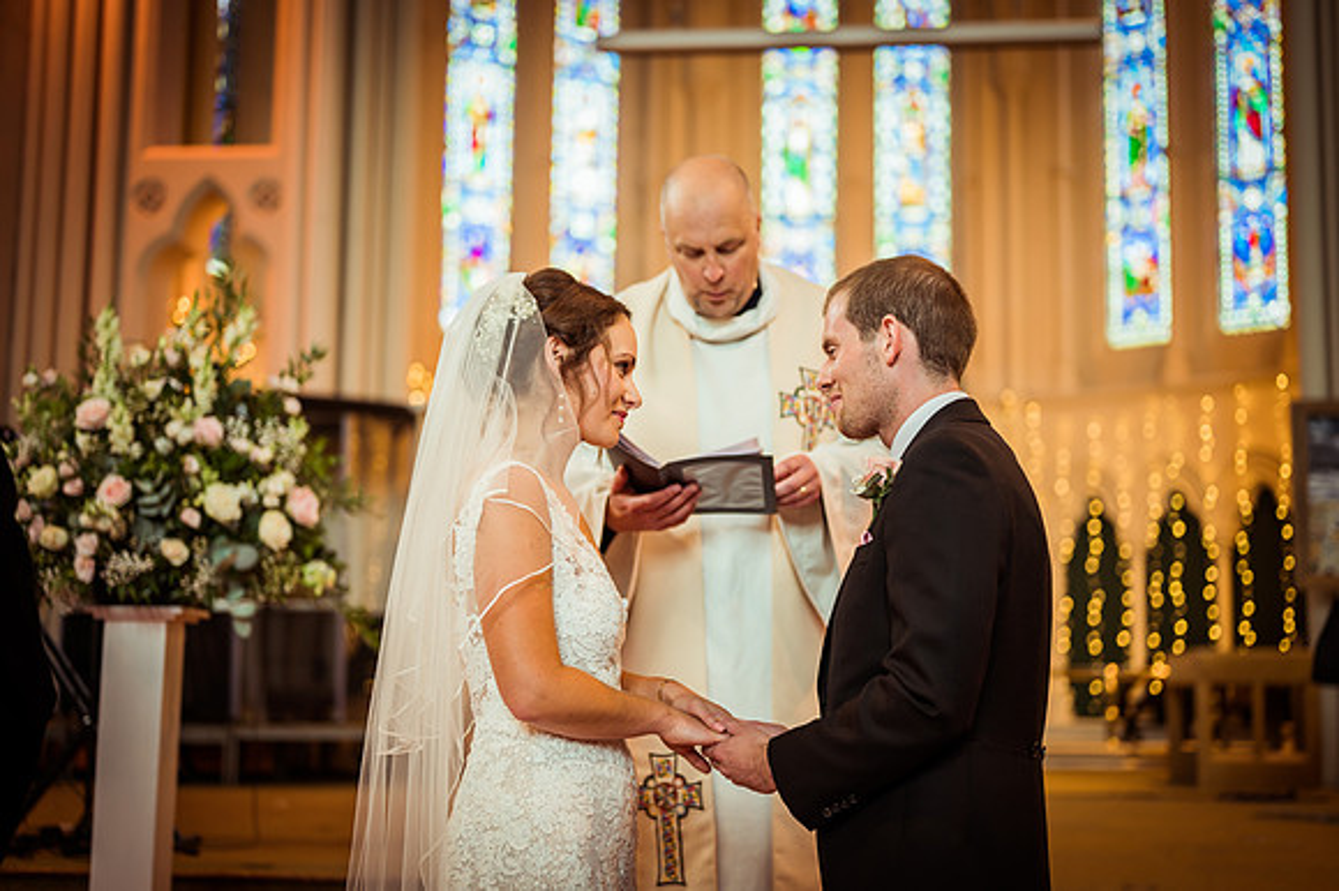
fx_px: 1859
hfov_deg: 39.6
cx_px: 670
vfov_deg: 27.0
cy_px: 446
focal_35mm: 50
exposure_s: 1/160
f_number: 1.8
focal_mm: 50
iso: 400
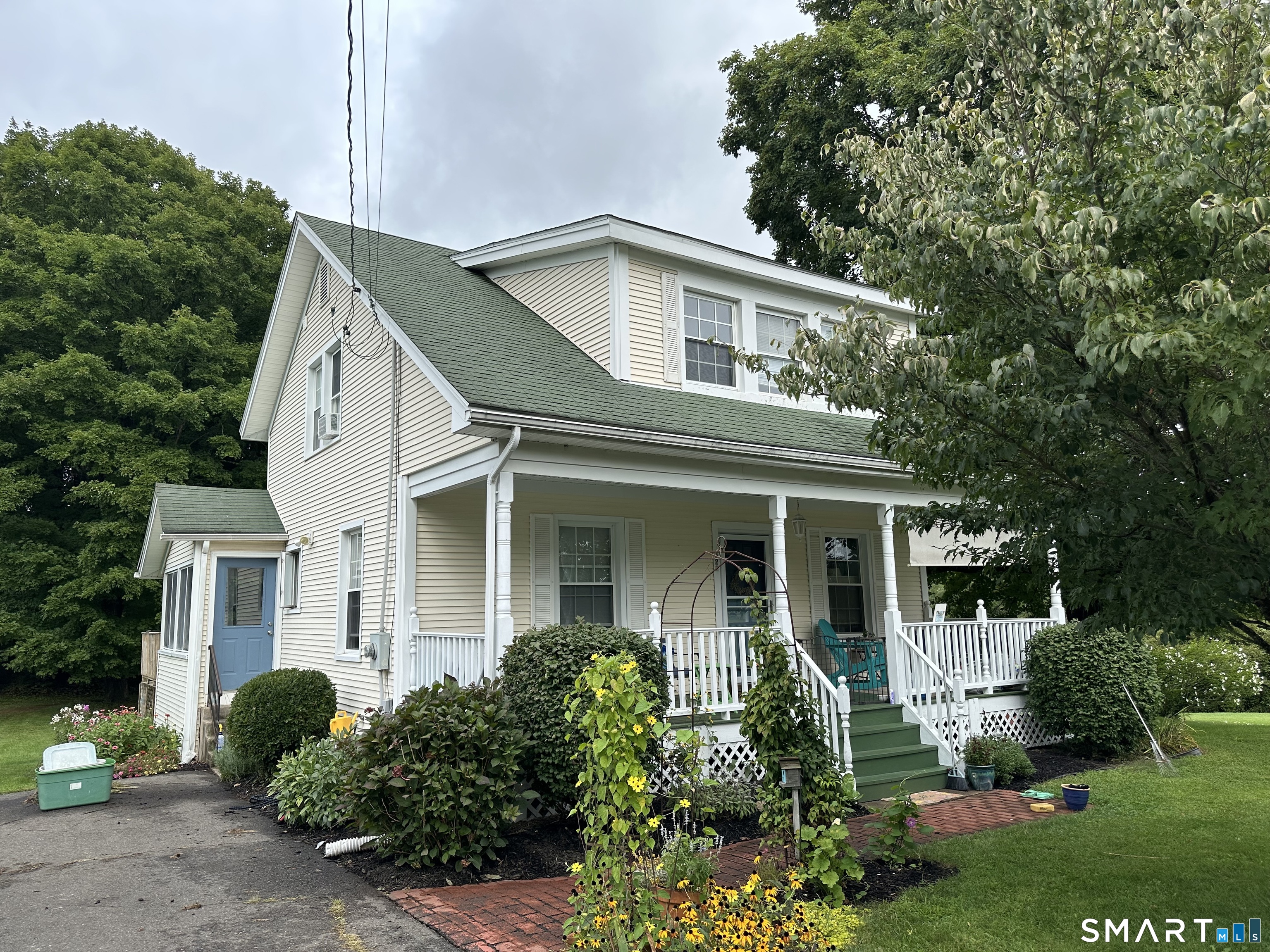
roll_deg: +1.7
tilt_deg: +8.1
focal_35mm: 24
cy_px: 476
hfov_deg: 71.6
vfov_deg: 56.8
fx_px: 881
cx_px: 635
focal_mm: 6.86
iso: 80
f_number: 1.78
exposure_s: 1/1916
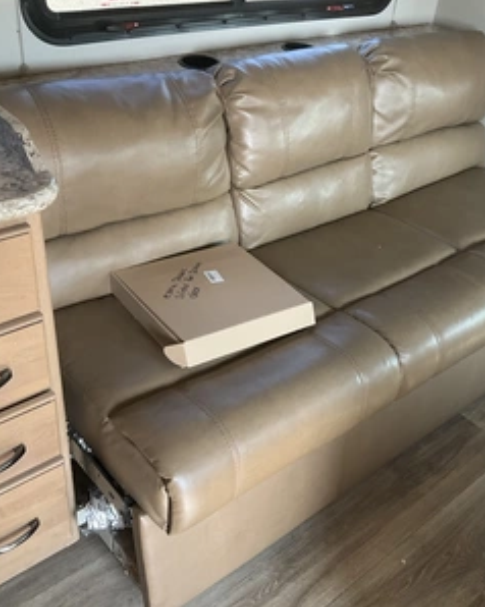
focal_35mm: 38
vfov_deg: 48.0
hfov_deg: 38.9
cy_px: 304
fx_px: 683
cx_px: 295
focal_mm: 3
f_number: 1.8
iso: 64
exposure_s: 1/122
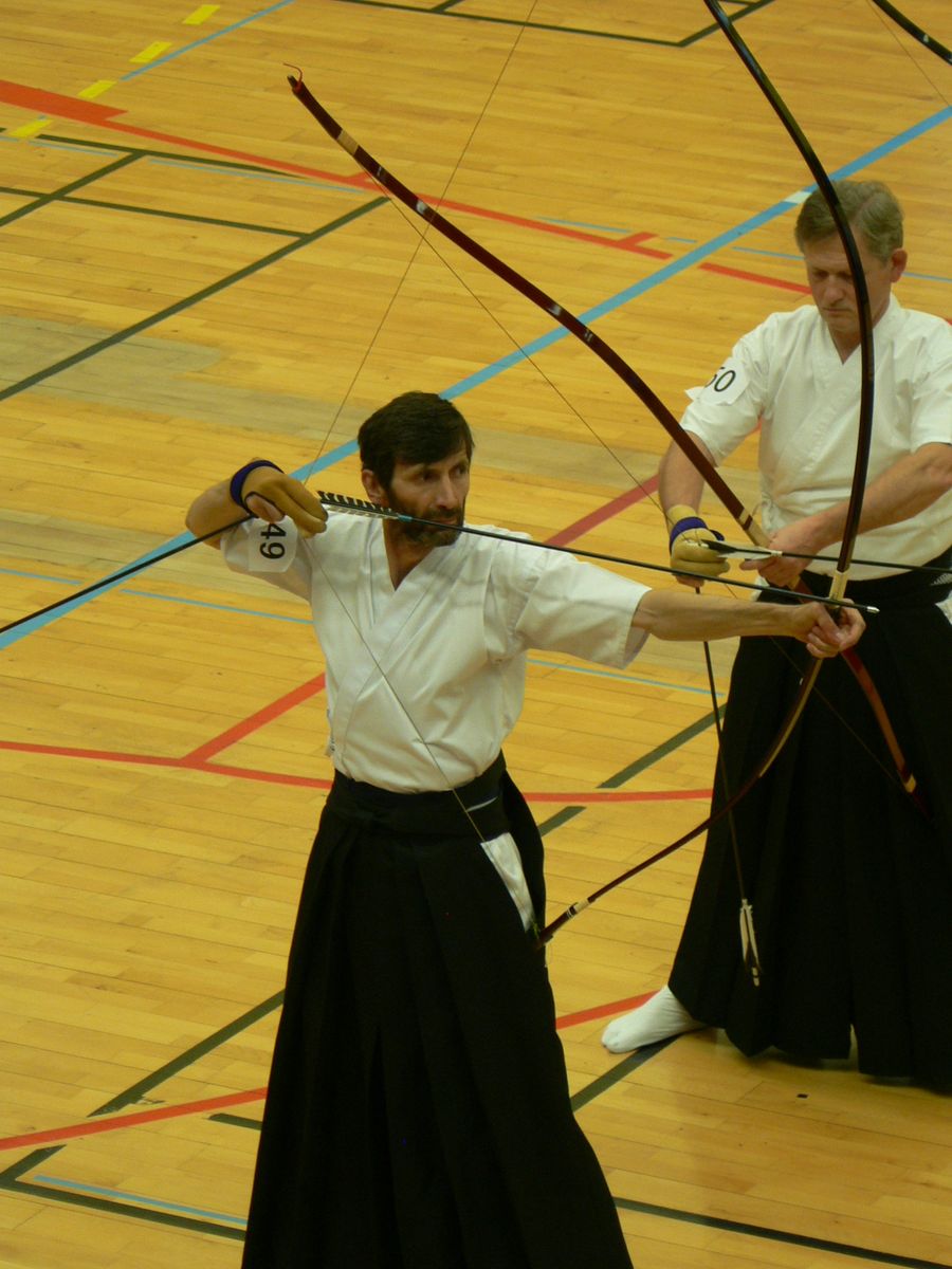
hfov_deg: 6.2
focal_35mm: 240
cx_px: 476
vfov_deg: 8.2
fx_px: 8801
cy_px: 634
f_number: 3.3
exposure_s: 1/30
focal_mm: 40.1
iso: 150
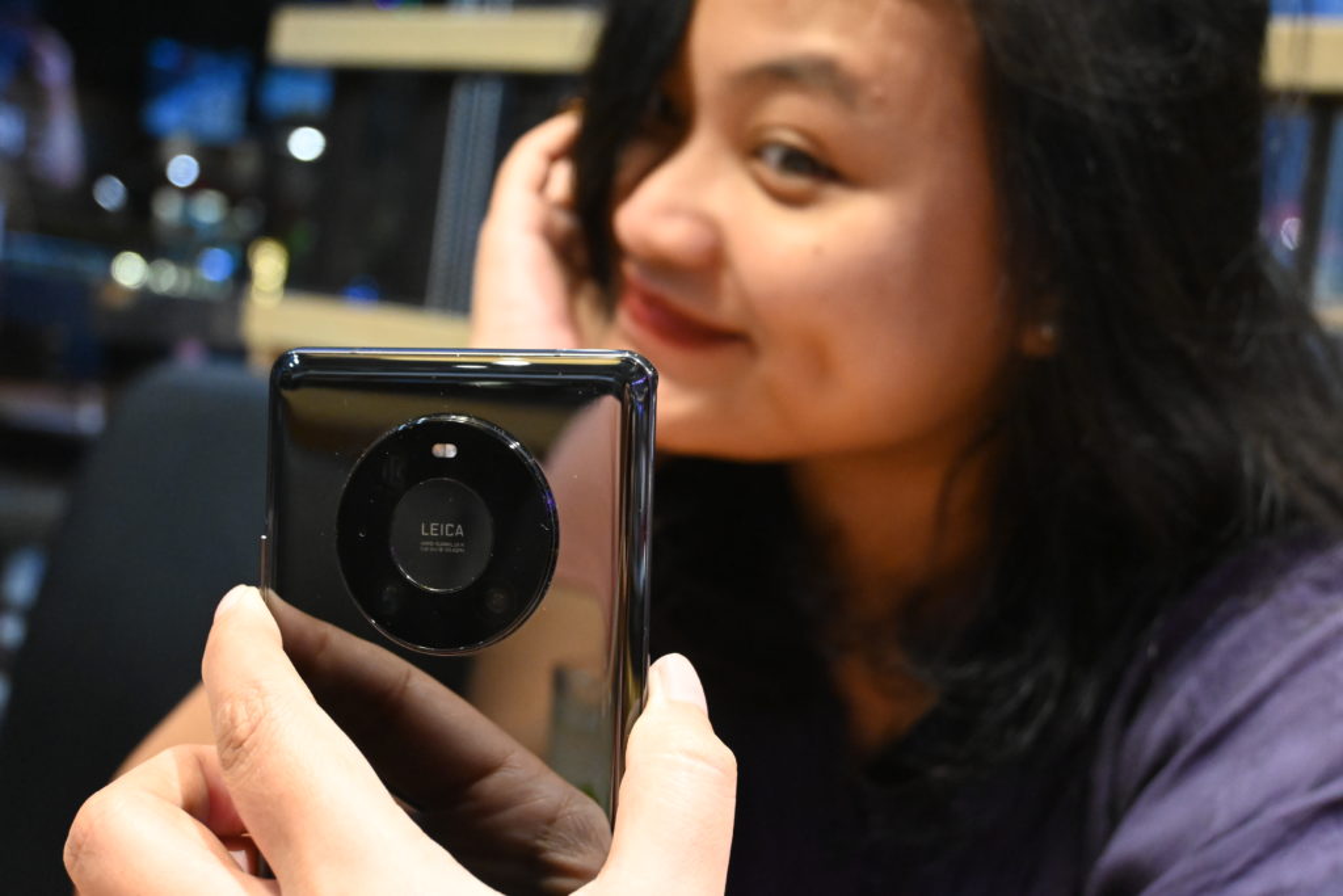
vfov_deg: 29.9
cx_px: 672
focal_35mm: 45
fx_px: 1679
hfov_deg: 43.6
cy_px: 448
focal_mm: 30
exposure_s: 1/50
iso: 4500
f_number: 5
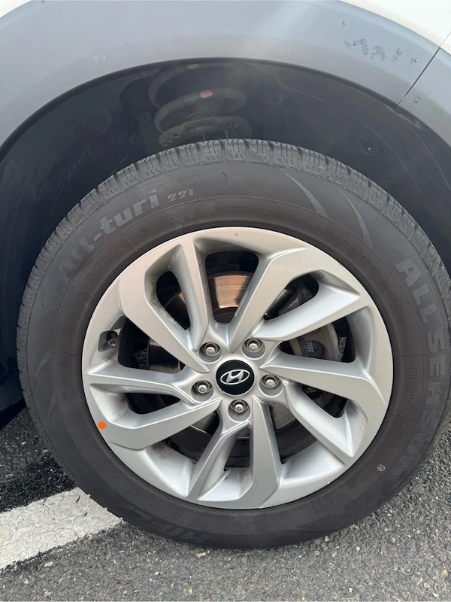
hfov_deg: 56.8
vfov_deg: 71.6
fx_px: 417
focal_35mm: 24
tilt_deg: -16.8
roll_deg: +3.9
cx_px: 226
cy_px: 301
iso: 80
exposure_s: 1/723
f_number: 1.78
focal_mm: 6.76
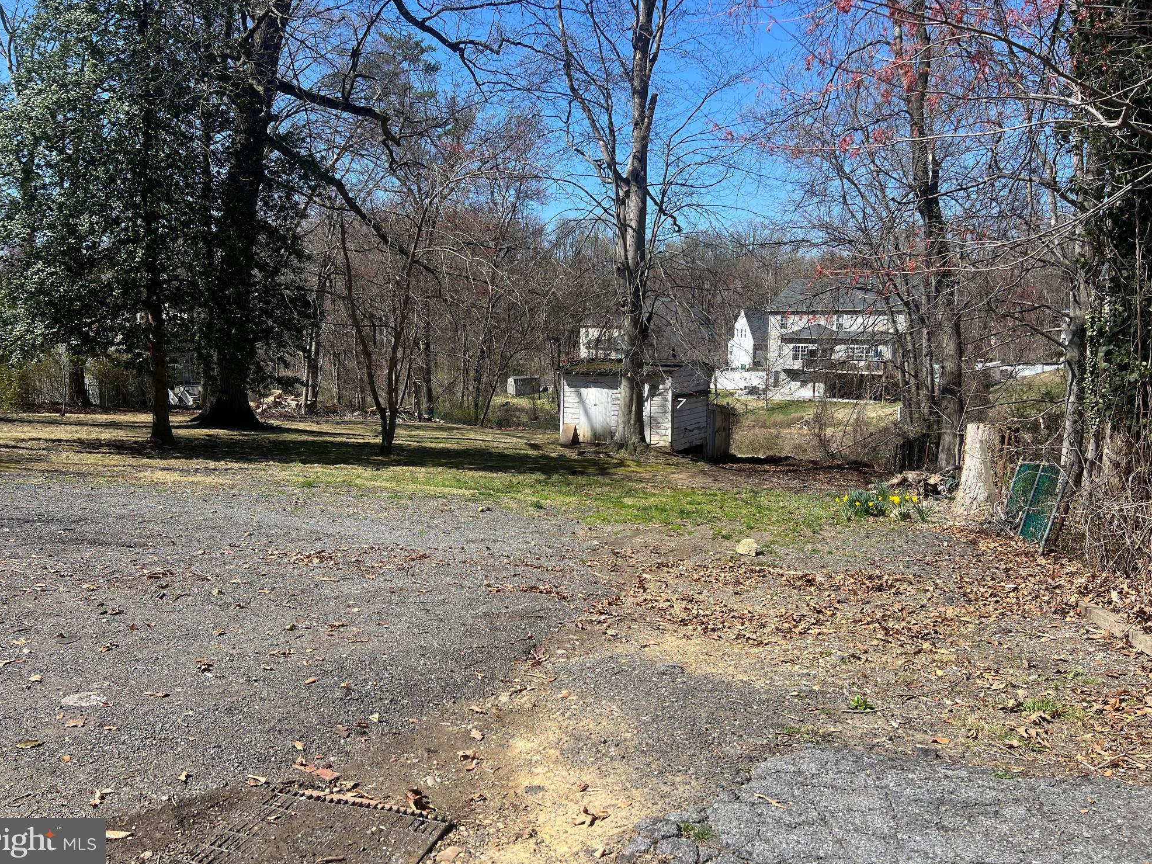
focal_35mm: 27
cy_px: 417
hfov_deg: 65.3
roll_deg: +1.0
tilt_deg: -6.8
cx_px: 558
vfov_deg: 51.3
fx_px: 899
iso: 50
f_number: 1.5
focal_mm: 5.7
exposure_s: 1/2632
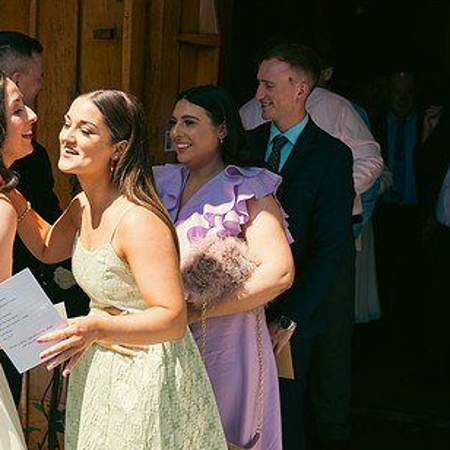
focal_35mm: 64
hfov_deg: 26.5
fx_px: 941
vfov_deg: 26.8
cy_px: 186
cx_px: 104
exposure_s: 1/800
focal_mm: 40
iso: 100
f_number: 3.5
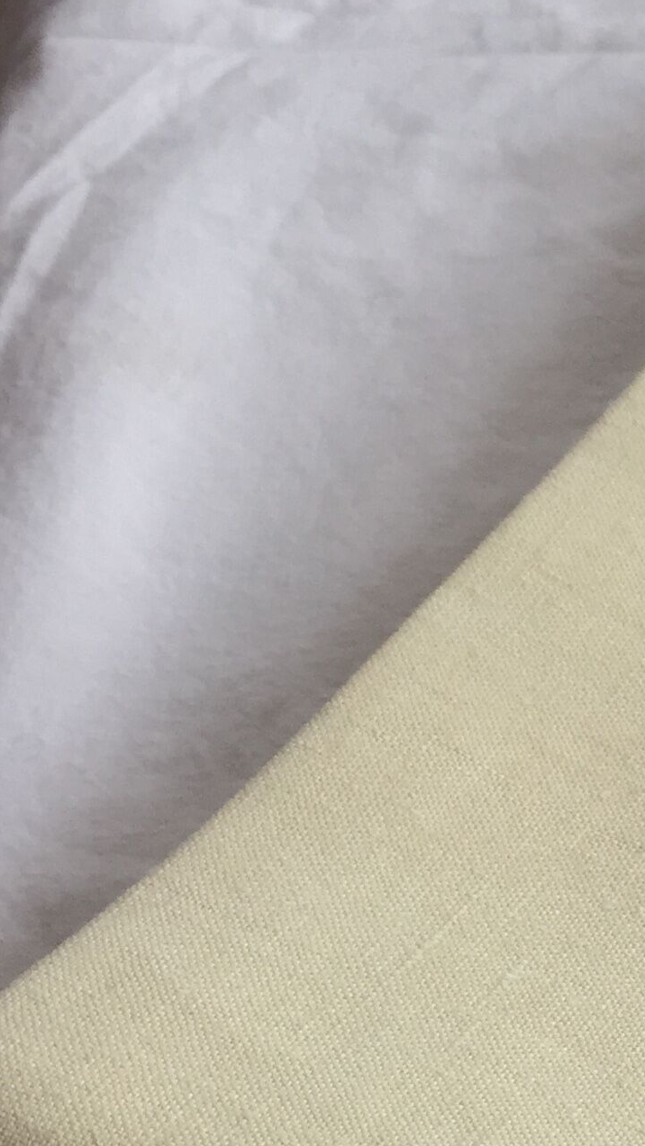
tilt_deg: -43.9
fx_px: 2463
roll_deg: -0.3
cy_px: 787
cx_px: 1043
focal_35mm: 81
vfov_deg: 26.0
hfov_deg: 13.8
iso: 40
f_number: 2.2
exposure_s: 1/50
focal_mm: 4.15
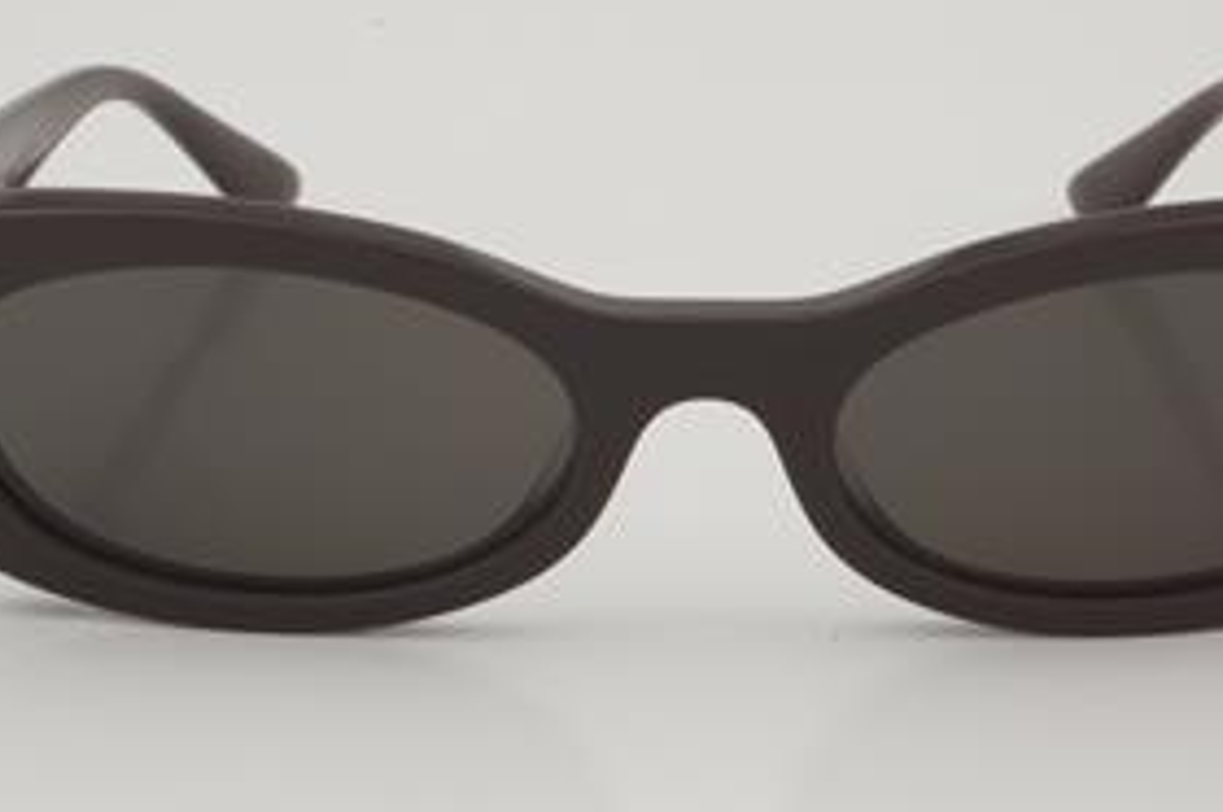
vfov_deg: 11.6
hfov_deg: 17.4
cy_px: 349
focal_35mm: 118
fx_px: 3994
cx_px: 699
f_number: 32
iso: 100
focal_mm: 55
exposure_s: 1/3
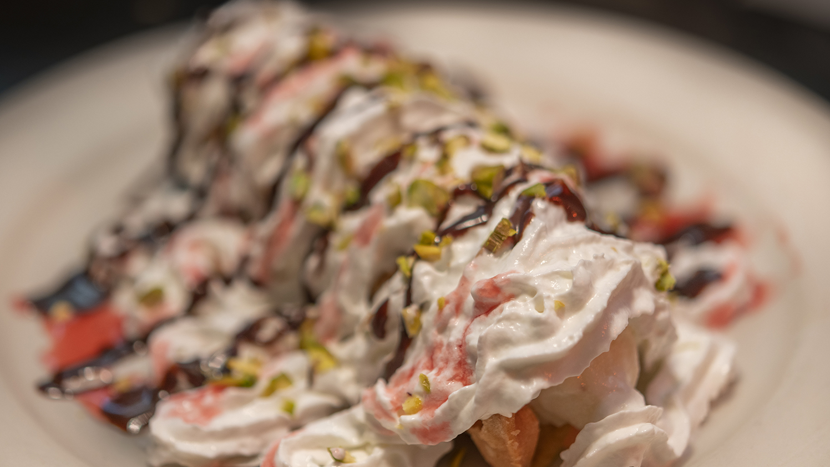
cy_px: 266
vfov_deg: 19.1
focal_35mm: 63
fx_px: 1387
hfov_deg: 33.3
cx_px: 414
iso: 80
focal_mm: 60
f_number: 3
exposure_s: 1/320
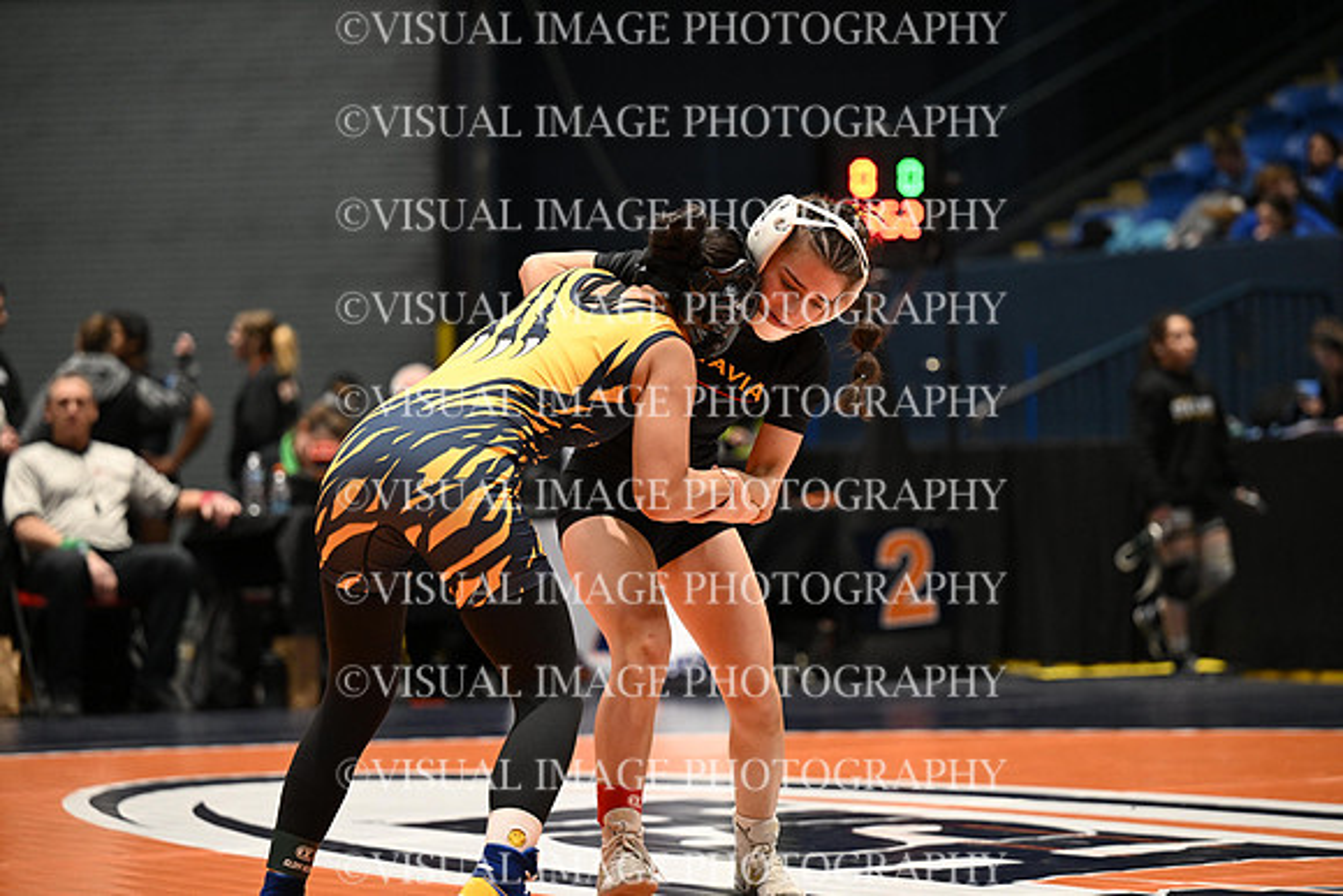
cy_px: 448
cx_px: 672
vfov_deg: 13.0
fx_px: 3918
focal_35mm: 105
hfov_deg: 19.5
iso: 3200
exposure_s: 1/767
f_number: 2.8
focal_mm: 105
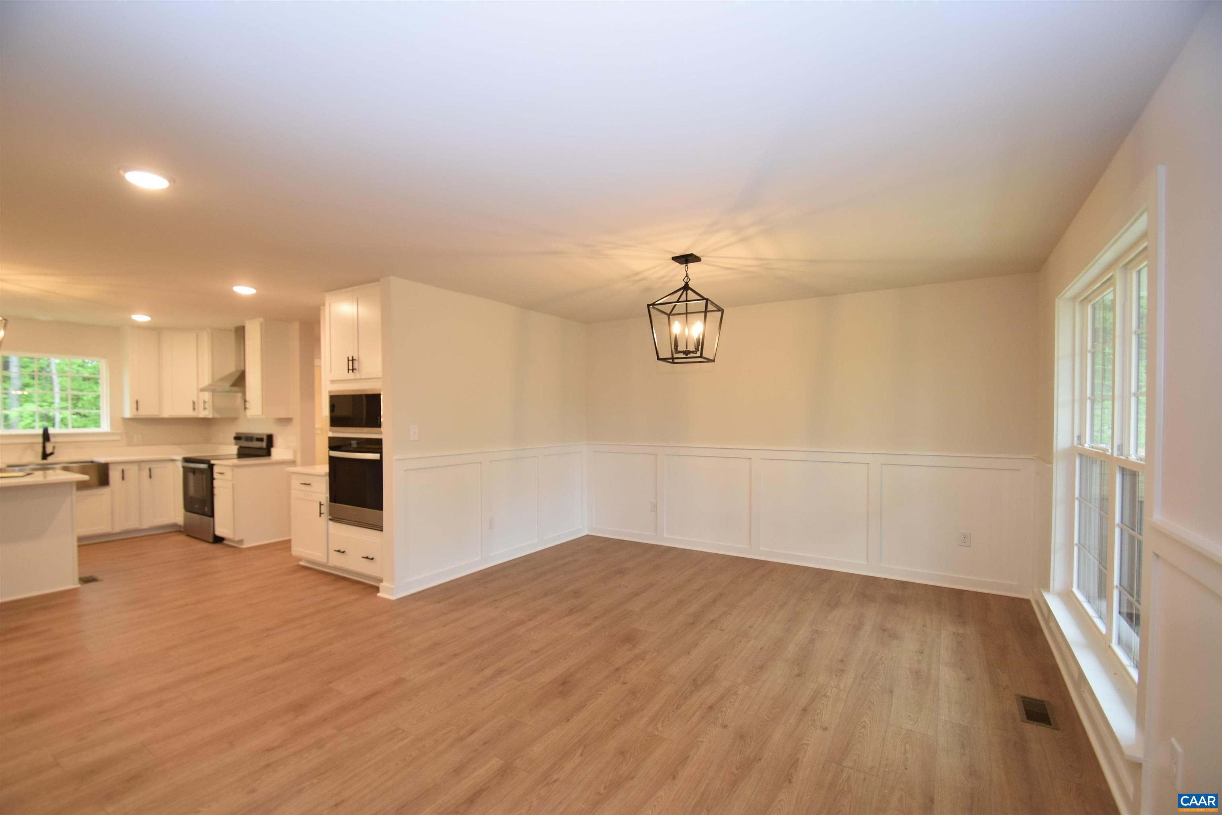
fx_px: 509
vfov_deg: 77.3
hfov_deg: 100.4
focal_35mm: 15
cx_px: 611
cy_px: 408
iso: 500
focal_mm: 10
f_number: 4
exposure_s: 1/60
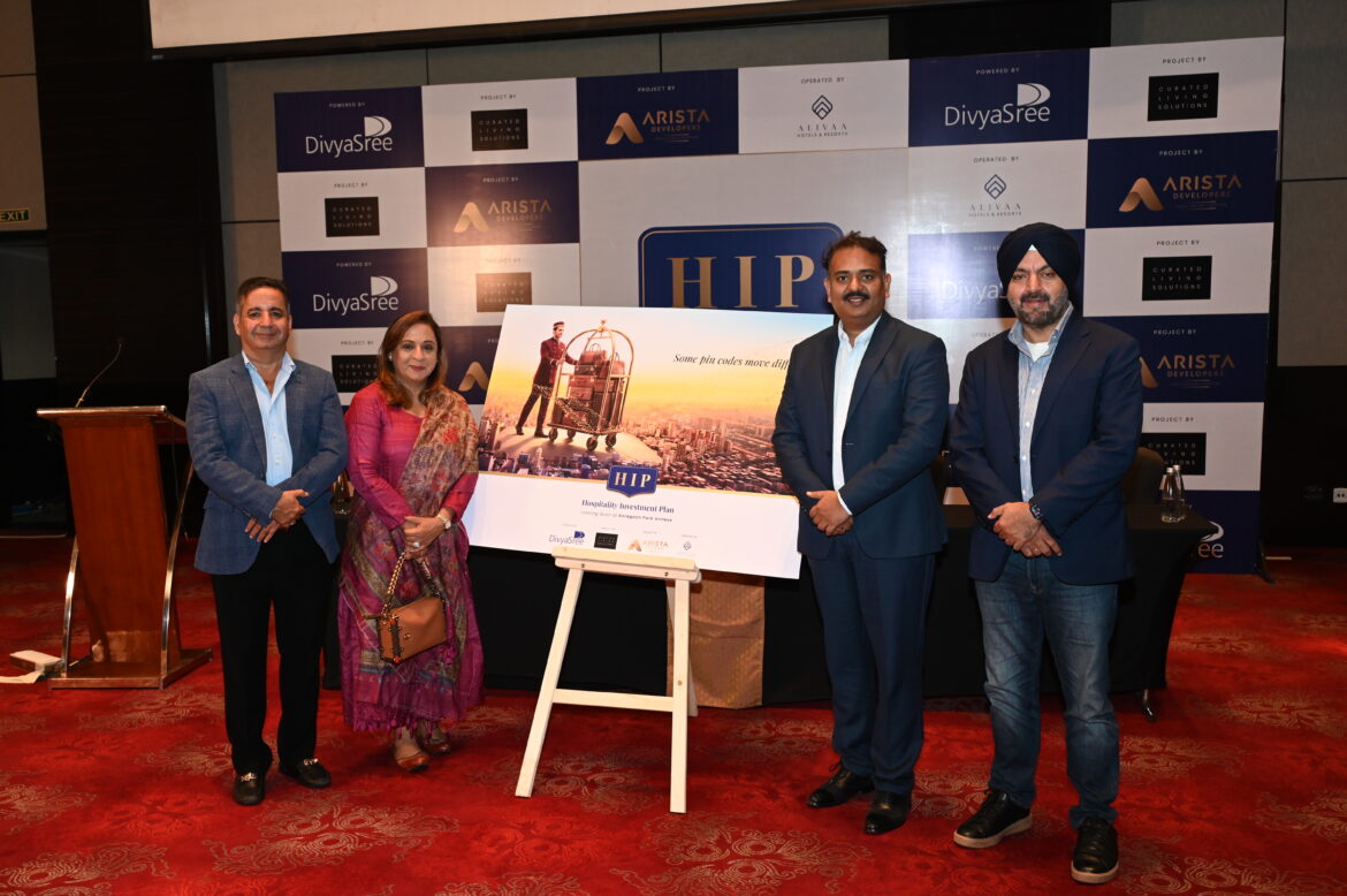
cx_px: 674
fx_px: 1234
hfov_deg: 57.3
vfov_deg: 39.9
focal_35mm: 33
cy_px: 448
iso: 2000
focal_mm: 33
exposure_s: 1/80
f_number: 5.6
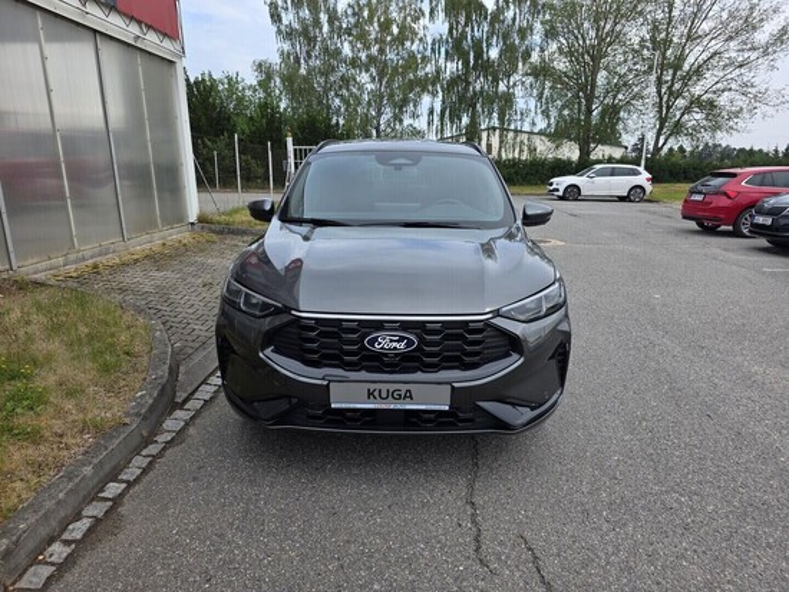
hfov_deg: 73.9
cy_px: 296
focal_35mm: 23
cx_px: 394
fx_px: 524
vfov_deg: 58.9
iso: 80
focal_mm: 6.3
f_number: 1.7
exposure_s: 1/2843
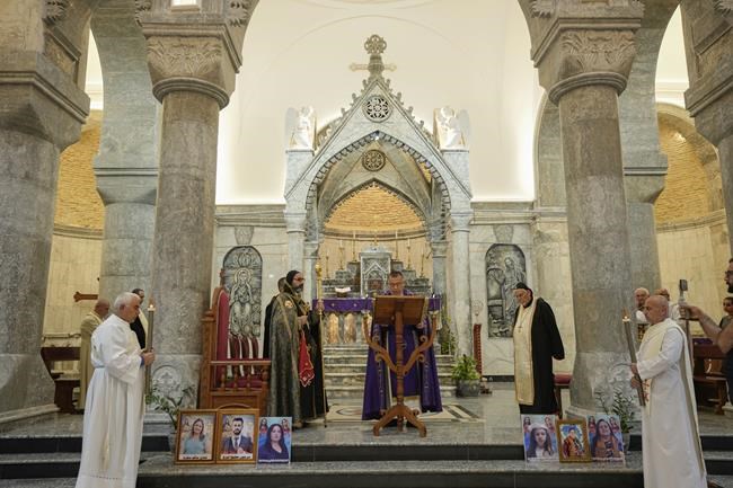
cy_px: 244
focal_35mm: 27
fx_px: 550
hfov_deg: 67.4
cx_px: 366
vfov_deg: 47.9
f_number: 2.8
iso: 640
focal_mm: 27
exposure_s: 1/160
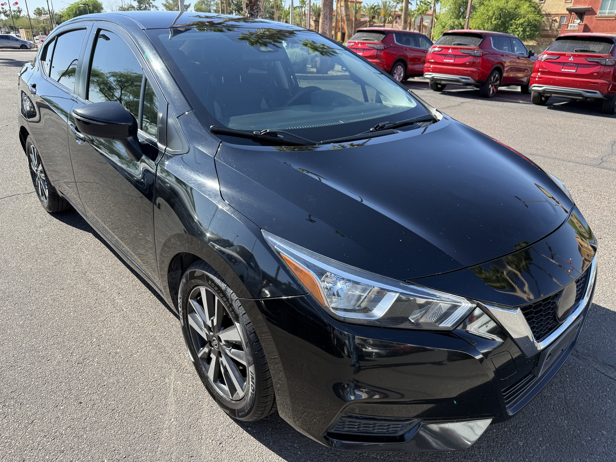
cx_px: 308
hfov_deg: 71.6
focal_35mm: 24
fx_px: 427
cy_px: 231
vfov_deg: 56.8
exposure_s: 1/1018
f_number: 1.78
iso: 80
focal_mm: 6.76
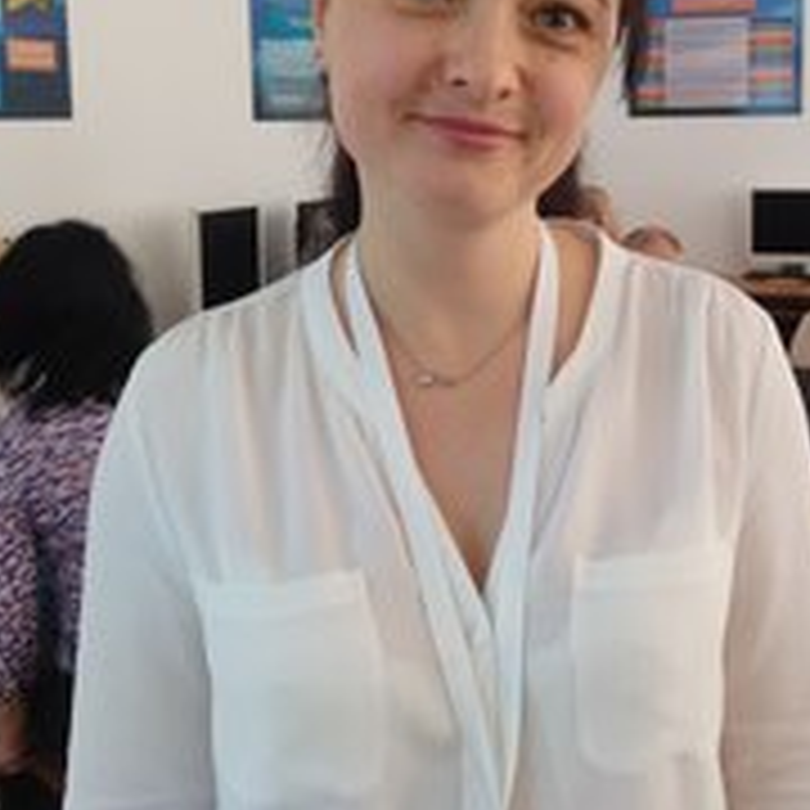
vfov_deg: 33.1
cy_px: 270
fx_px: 1350
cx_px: 576
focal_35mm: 51
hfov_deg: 32.9
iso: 613
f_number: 1.79
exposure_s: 1/33
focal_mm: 4.74
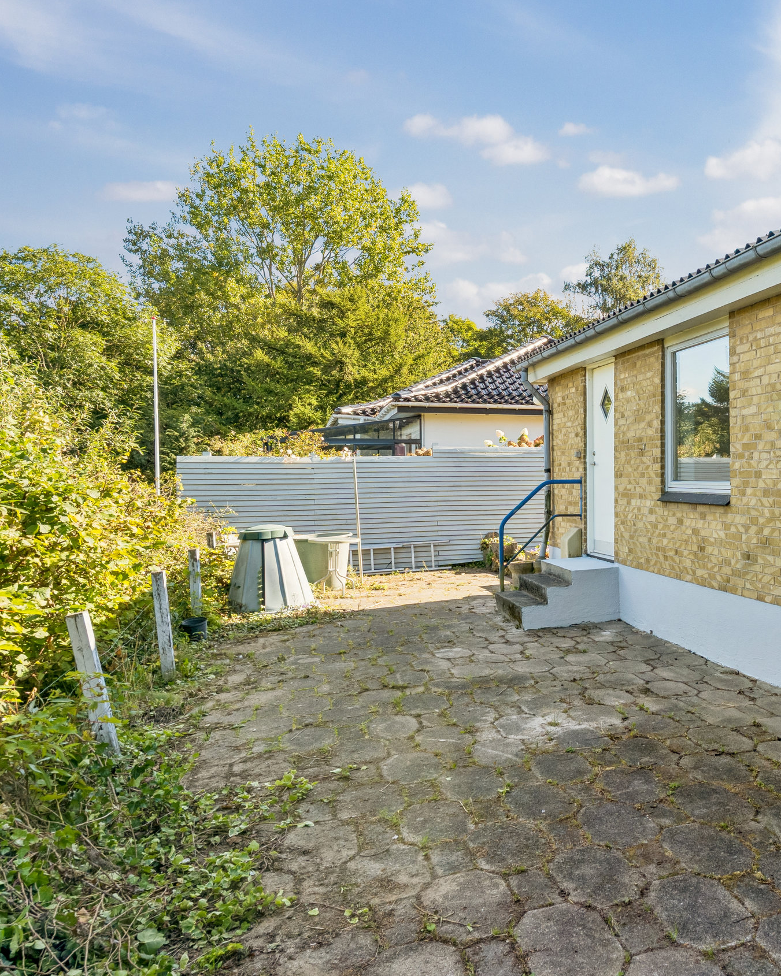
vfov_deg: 58.8
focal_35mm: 30
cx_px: 705
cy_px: 471
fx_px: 867
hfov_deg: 44.1
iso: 200
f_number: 8
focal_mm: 18
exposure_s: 1/160
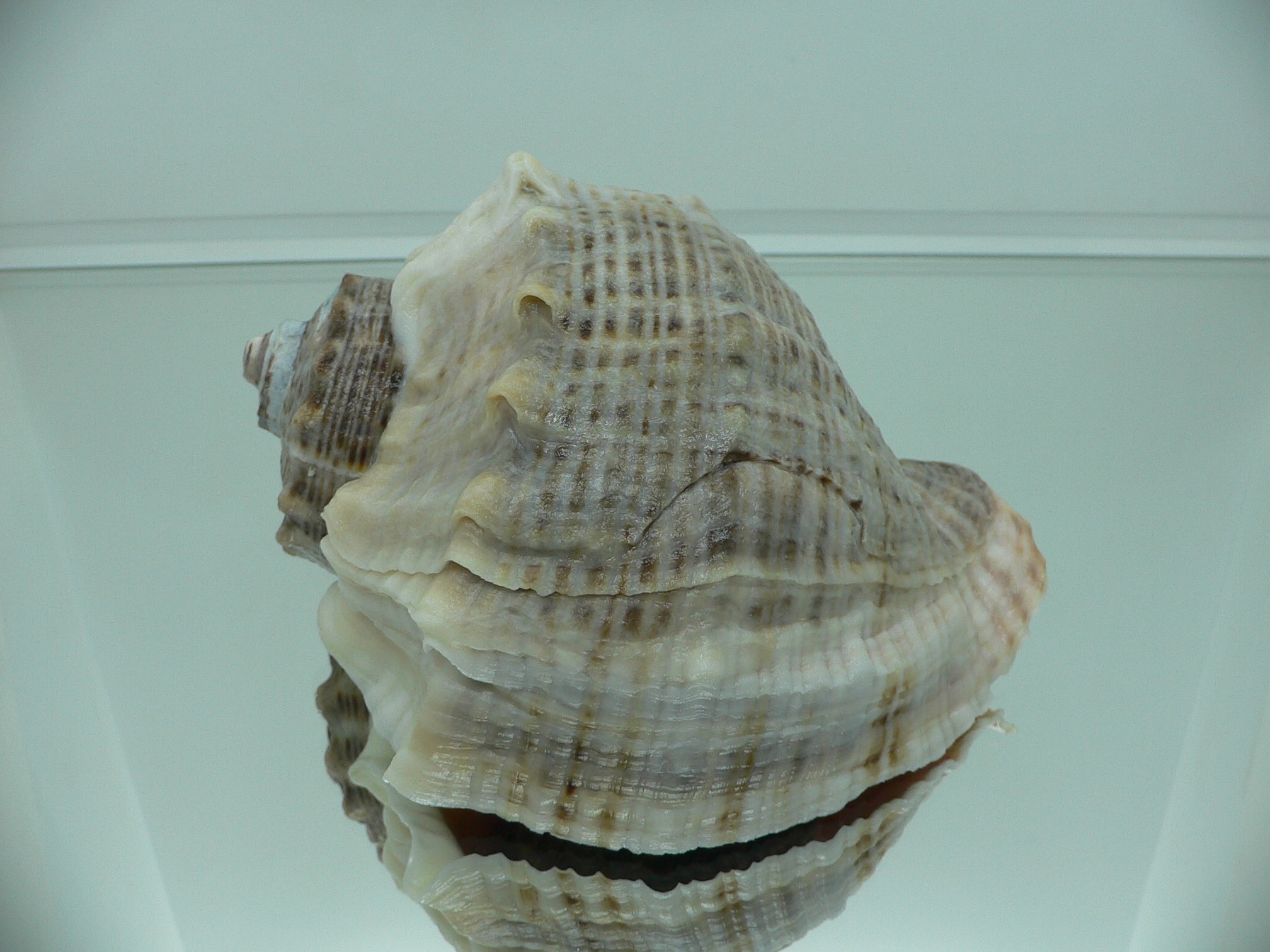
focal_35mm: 35
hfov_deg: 52.6
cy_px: 476
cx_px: 635
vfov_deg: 40.7
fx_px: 1284
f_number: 2.8
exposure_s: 1/60
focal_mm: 4.6
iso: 80
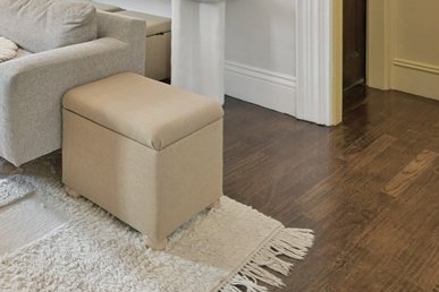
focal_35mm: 37
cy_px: -90
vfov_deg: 29.0
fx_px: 451
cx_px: -27
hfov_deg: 42.5
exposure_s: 1/13
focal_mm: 14
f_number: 9
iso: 640
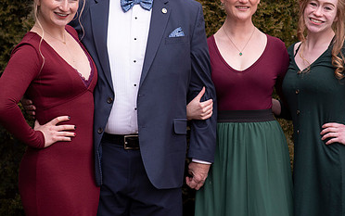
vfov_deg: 9.7
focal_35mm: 135
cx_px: 201
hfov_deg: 15.5
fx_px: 1270
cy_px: 44
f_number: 2.5
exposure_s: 1/125
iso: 100
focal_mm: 85
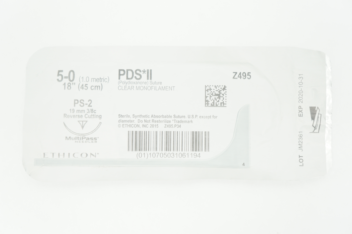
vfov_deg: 28.0
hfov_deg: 41.2
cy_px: 117
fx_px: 469
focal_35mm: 48
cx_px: 176
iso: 400
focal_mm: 32
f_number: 4.5
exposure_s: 1/60
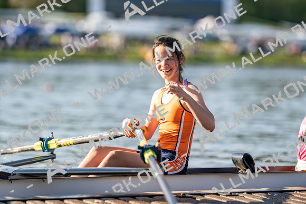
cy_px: 102
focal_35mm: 135
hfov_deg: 15.2
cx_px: 153
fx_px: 1148
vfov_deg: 10.2
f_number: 1.8
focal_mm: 135
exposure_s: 1/2000
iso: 64
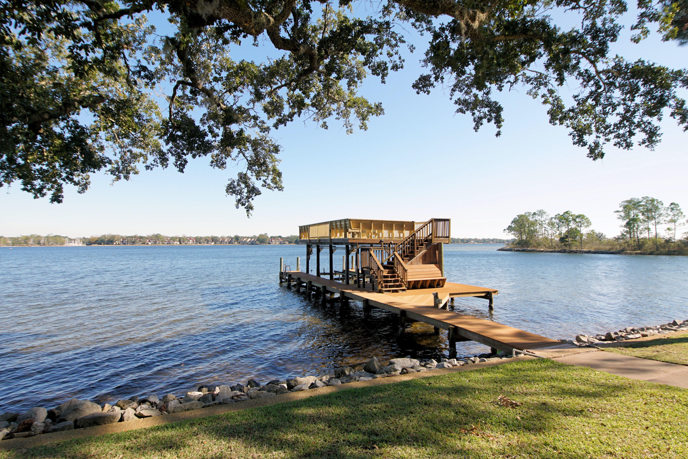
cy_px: 230
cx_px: 344
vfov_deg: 67.4
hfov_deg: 90.0
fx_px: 344
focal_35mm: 18
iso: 100
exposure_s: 1/160
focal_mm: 12
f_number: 7.1
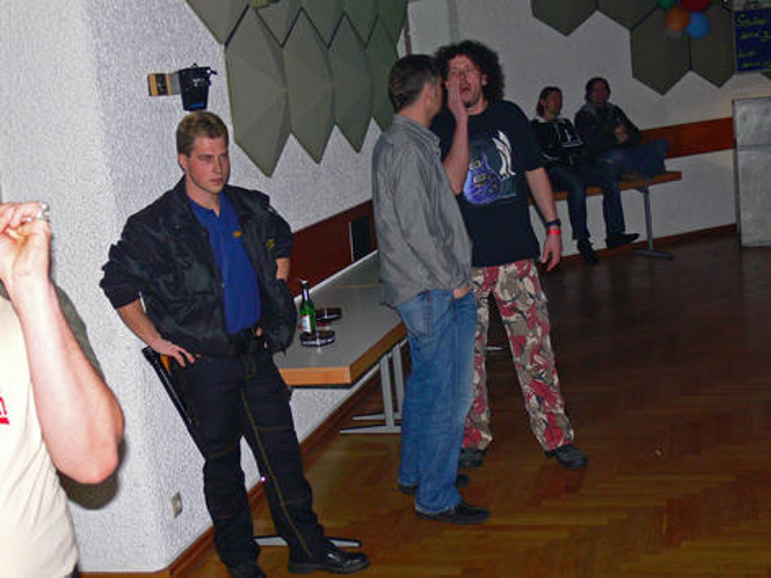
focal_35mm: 53
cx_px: 386
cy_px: 289
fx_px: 1180
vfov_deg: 27.5
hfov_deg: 36.2
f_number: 3.2
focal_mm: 11.1
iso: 125
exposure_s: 1/30
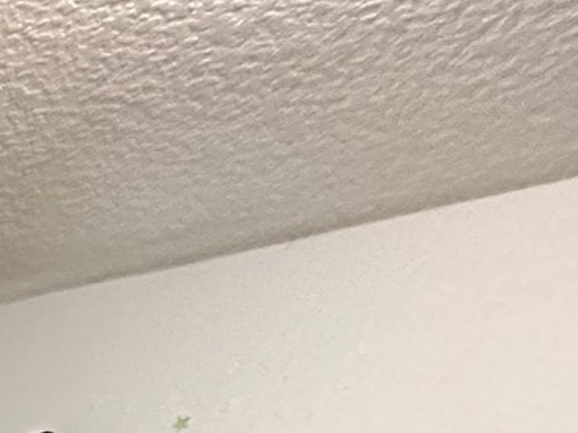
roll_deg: -10.3
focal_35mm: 61
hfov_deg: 17.5
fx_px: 1018
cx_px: -668
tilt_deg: -12.5
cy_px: 860
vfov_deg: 17.4
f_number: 2.2
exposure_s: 1/40
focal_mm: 2.22
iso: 1000
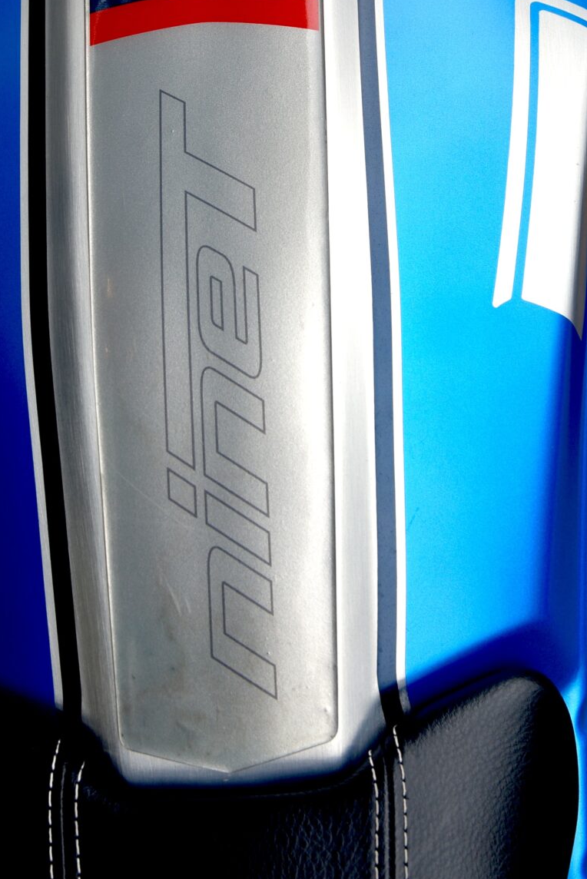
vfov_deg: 23.3
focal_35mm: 85
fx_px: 2076
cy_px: 88
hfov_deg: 16.1
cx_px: 272
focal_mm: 38
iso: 100
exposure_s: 1/160
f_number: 6.3
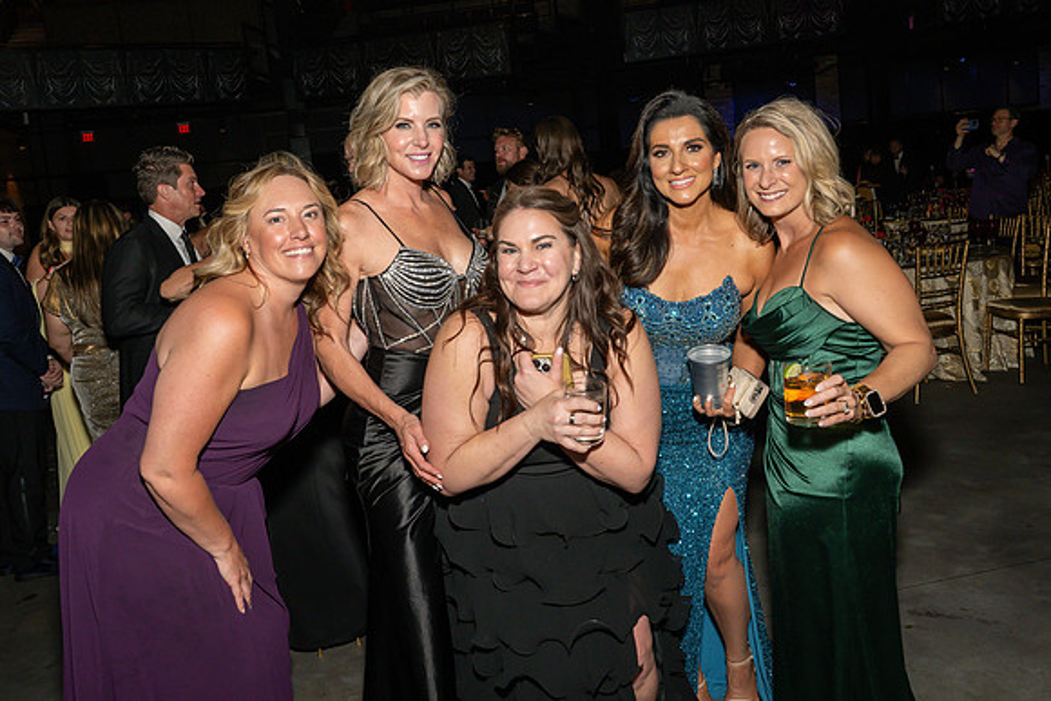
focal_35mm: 30
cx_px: 501
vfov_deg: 43.9
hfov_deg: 62.4
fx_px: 867
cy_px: 293
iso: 800
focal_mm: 25.5
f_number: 9
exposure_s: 1/250
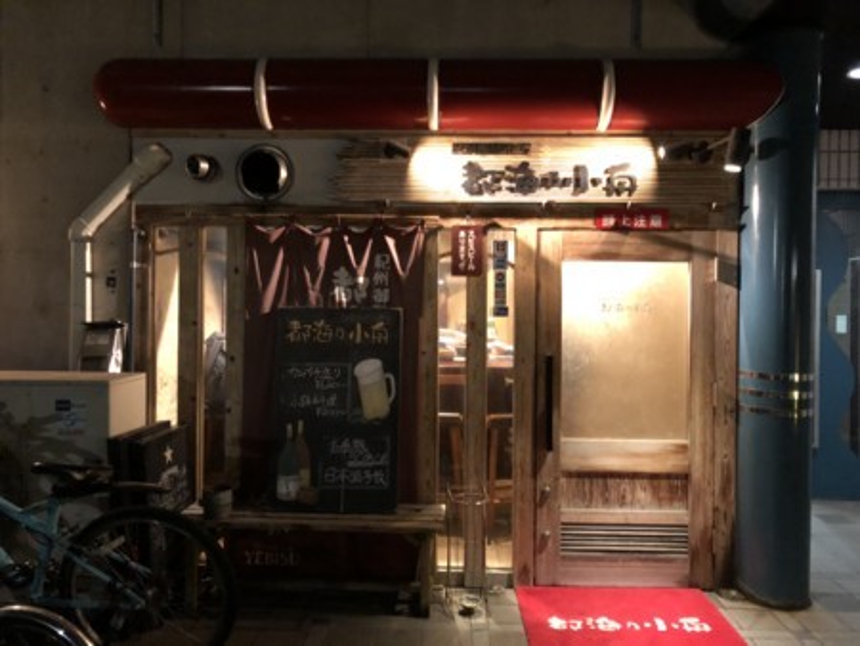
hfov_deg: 63.4
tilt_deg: +0.7
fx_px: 696
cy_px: 323
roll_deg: -1.1
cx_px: 430
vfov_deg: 49.8
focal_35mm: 28
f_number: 1.8
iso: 100
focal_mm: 4
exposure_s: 1/4
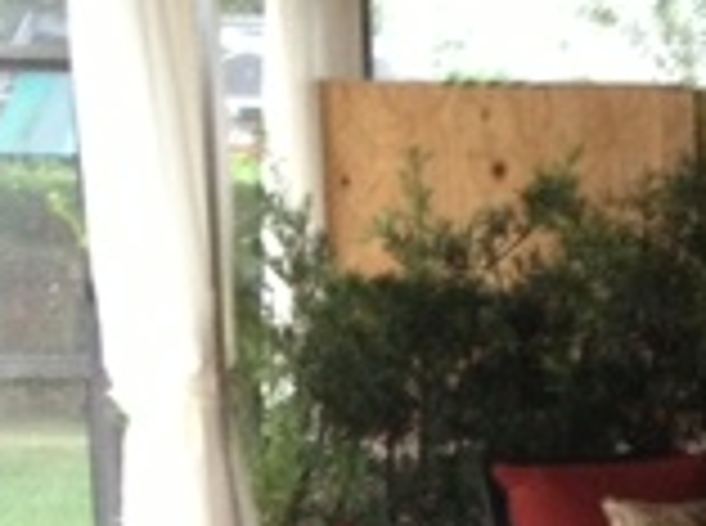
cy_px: 611
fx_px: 2910
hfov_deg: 12.9
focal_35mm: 143
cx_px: 1156
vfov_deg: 10.2
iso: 320
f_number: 2.4
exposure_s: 1/20
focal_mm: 4.28
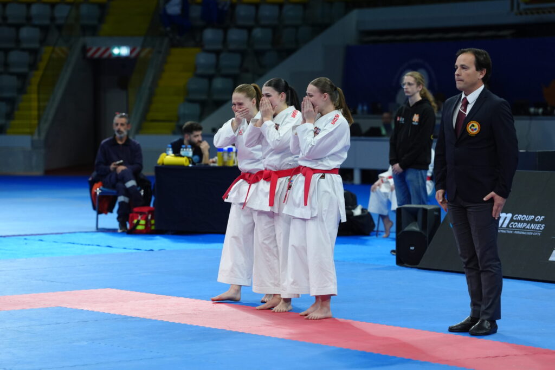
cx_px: 278
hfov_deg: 13.7
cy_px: 185
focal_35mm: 150
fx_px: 2313
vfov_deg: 9.2
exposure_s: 1/1250
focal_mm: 150
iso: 1600
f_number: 3.5
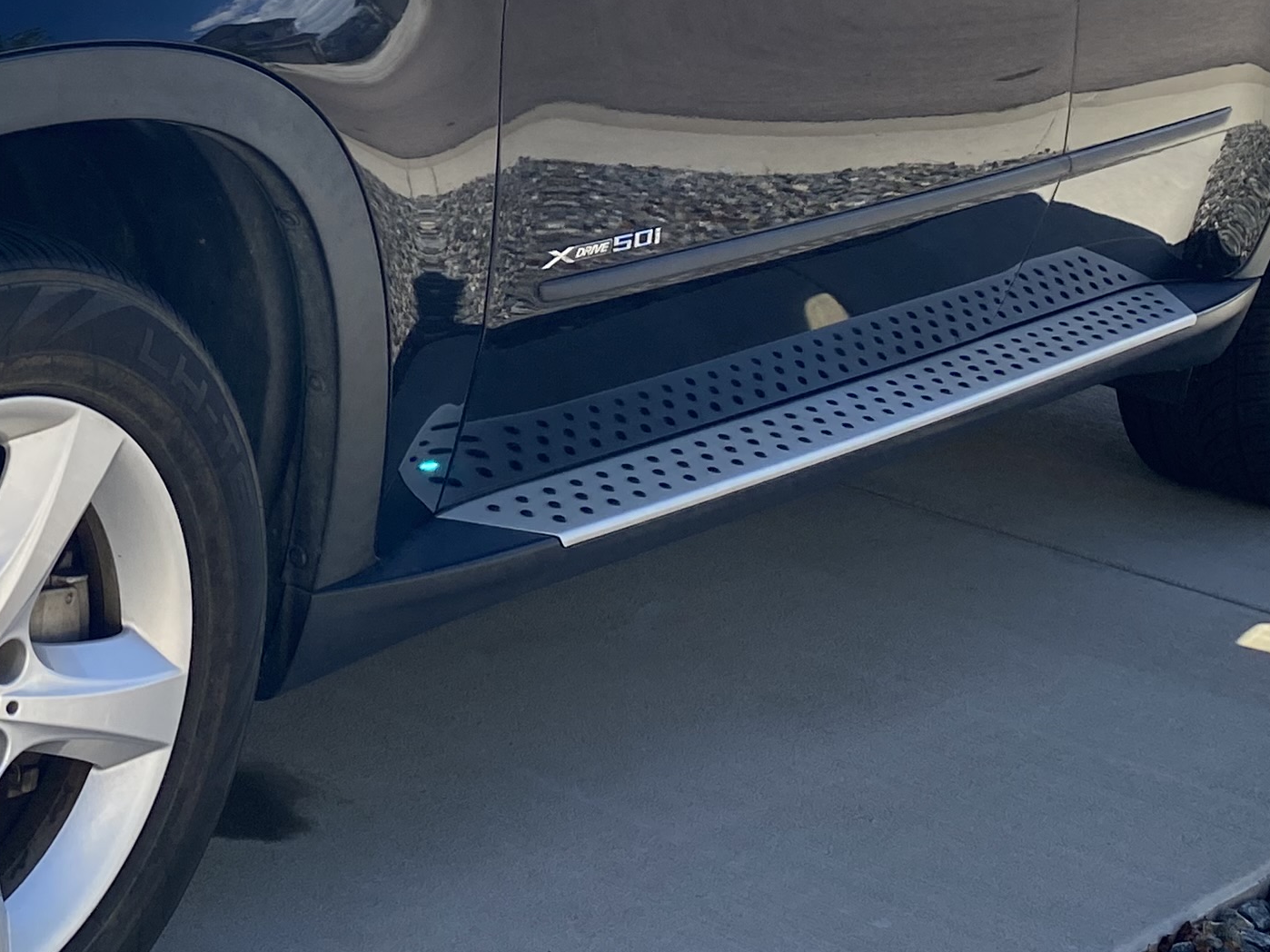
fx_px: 2751
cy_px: 101
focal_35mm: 75
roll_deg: +0.6
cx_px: 19
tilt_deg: -12.9
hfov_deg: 24.8
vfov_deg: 19.3
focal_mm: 4.25
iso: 32
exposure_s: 1/1395
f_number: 1.8
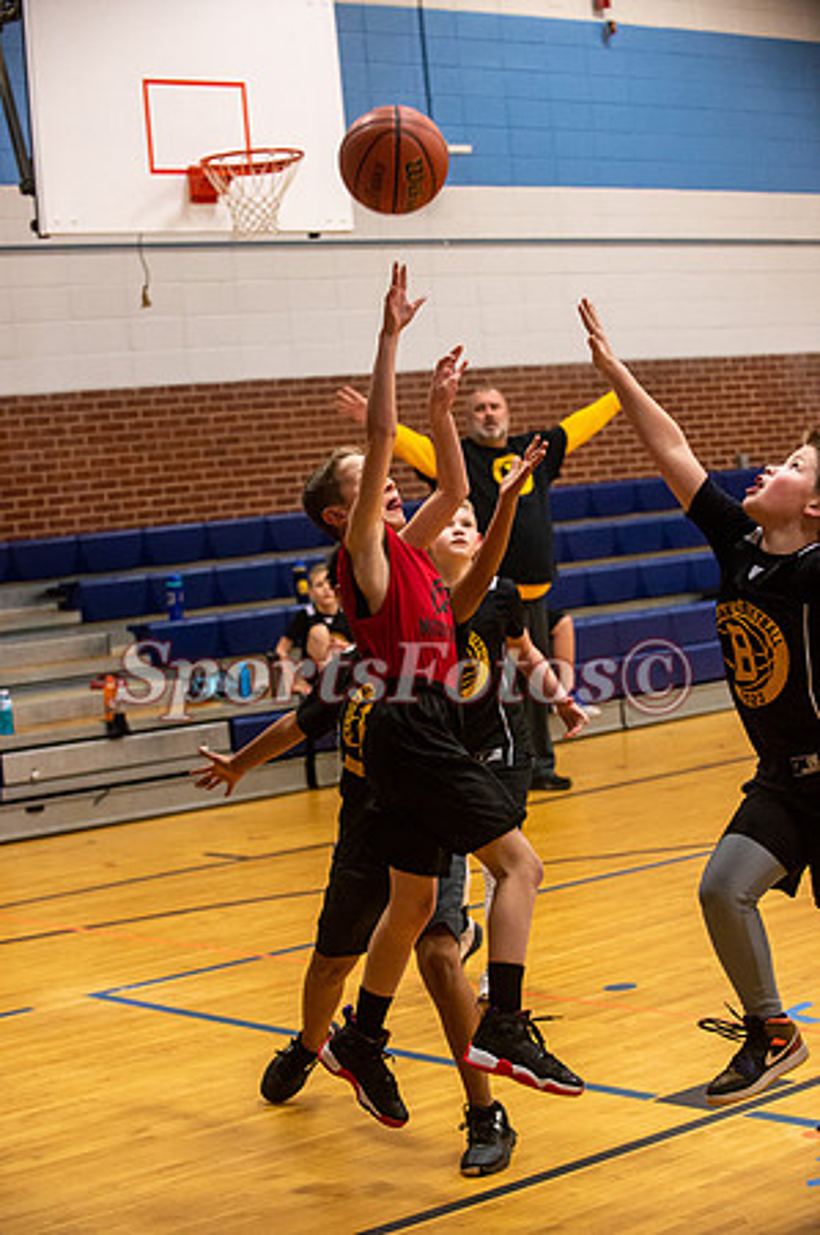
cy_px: 618
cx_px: 410
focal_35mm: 70
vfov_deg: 28.9
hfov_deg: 19.4
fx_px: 2397
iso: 5000
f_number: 4
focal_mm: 70
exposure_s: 1/500
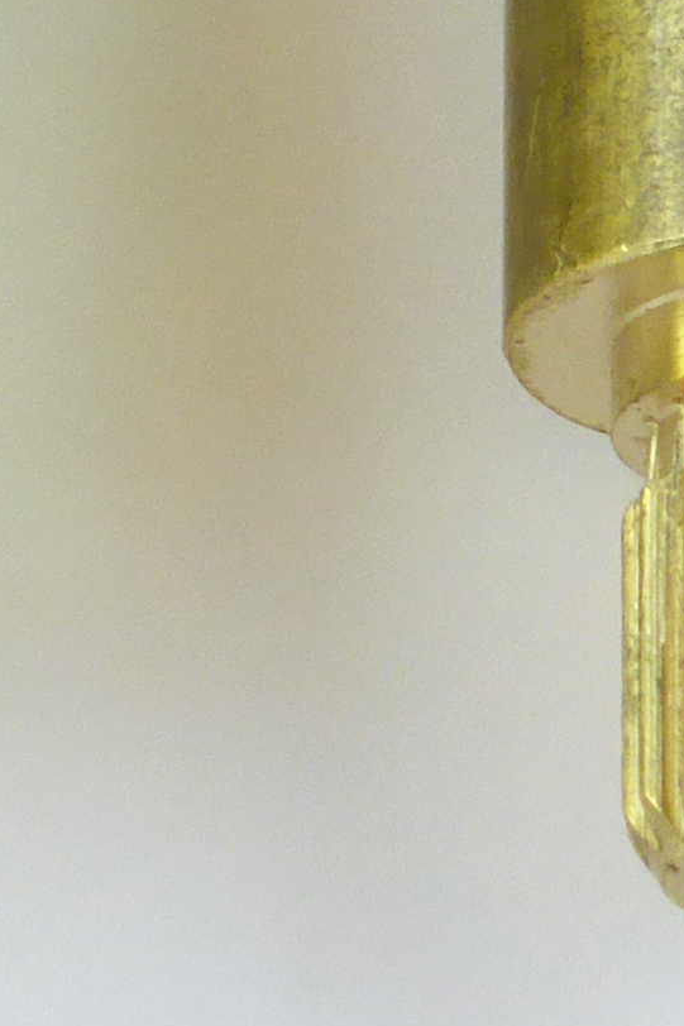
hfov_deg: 3.5
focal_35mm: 389
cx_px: 1105
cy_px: -193
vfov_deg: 5.3
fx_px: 11090
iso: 200
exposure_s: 1/50
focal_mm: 11
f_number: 5.6
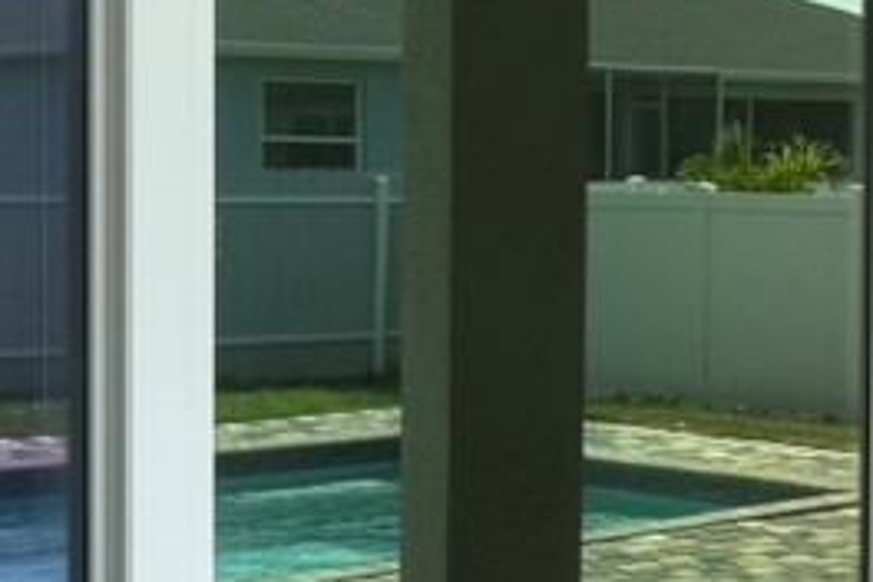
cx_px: 1267
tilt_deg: +0.2
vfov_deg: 14.1
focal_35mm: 97
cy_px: 172
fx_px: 2352
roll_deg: -0.6
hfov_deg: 18.8
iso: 80
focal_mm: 6.76
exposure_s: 1/1553
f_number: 1.78
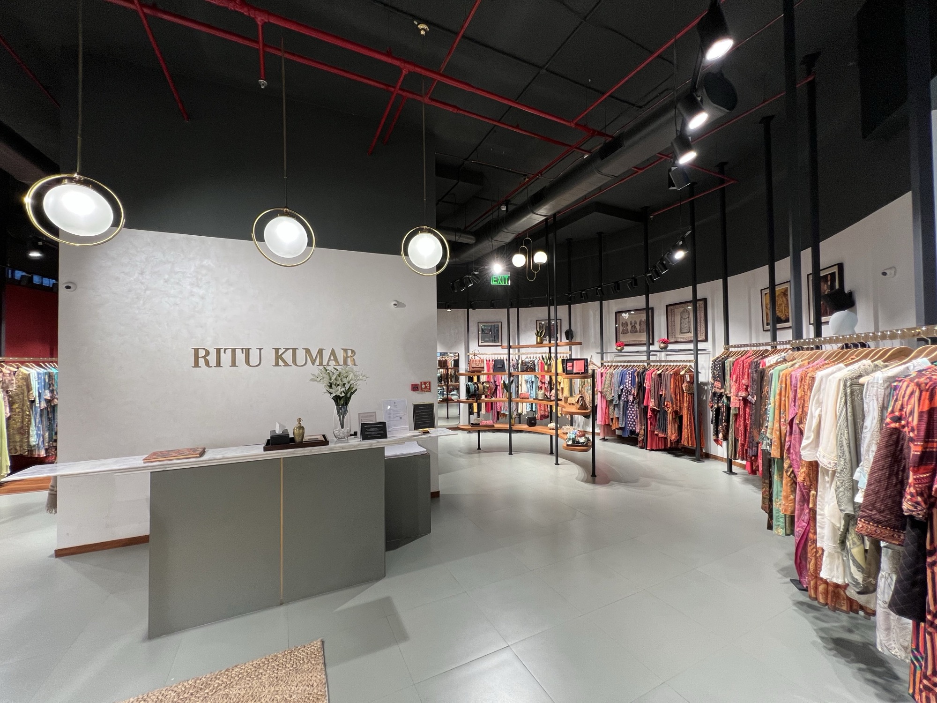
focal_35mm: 13
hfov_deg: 106.2
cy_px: 352
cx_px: 468
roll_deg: +1.0
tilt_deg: +1.3
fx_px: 352
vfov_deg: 89.9
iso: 125
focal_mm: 1.57
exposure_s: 1/100
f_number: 1.8
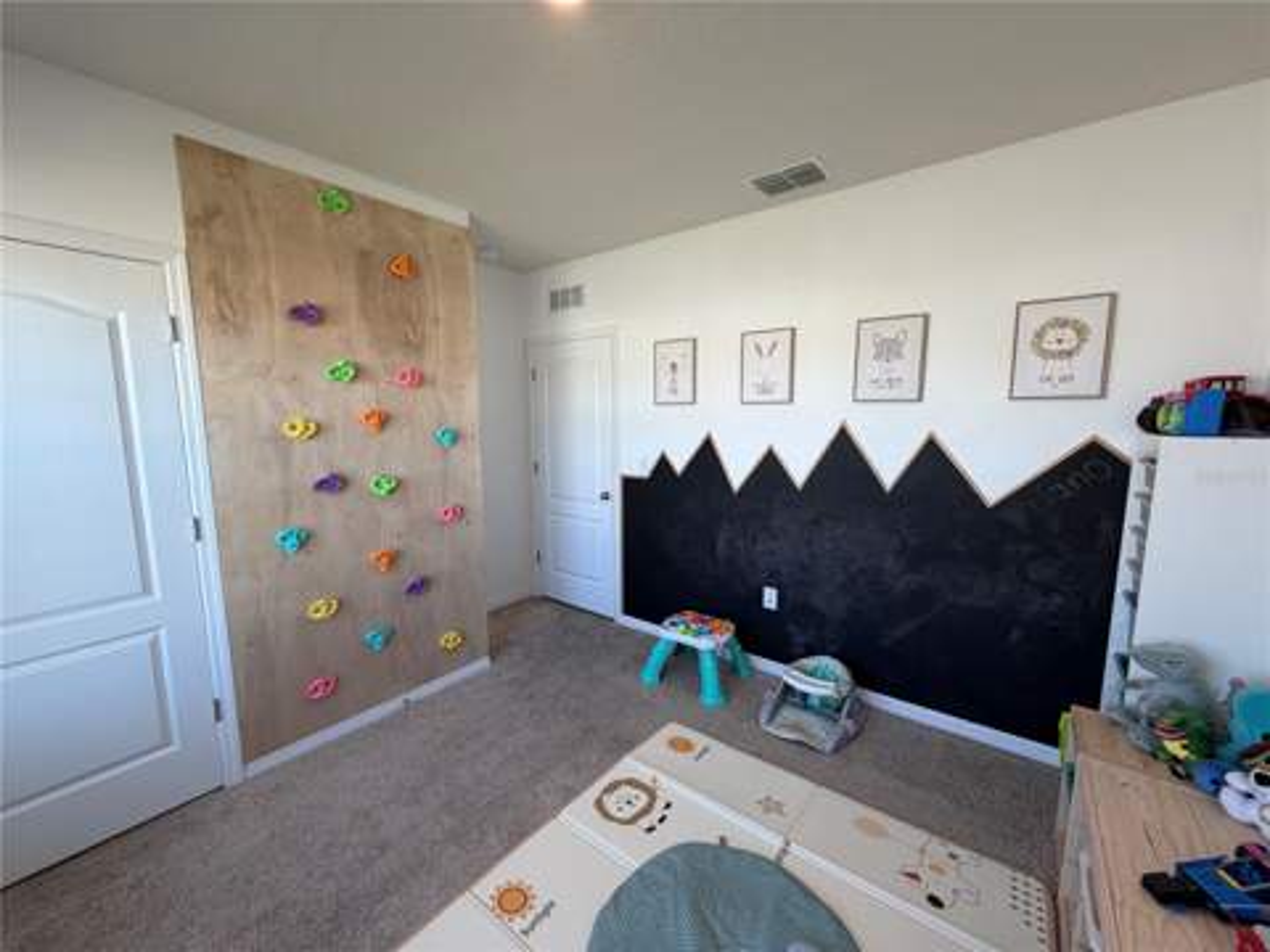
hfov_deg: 102.1
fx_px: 514
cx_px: 635
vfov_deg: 85.7
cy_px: 476
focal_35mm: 14
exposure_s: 1/120
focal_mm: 2.22
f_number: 2.2
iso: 125
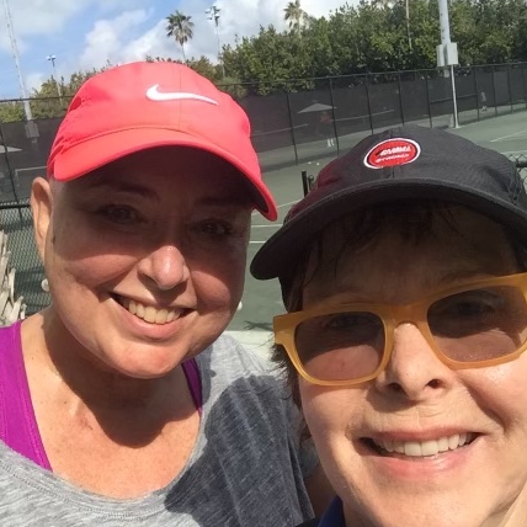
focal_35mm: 41
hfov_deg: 40.9
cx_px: 261
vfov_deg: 40.9
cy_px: 291
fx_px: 706
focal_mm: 2.65
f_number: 2.2
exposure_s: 1/1490
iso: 32
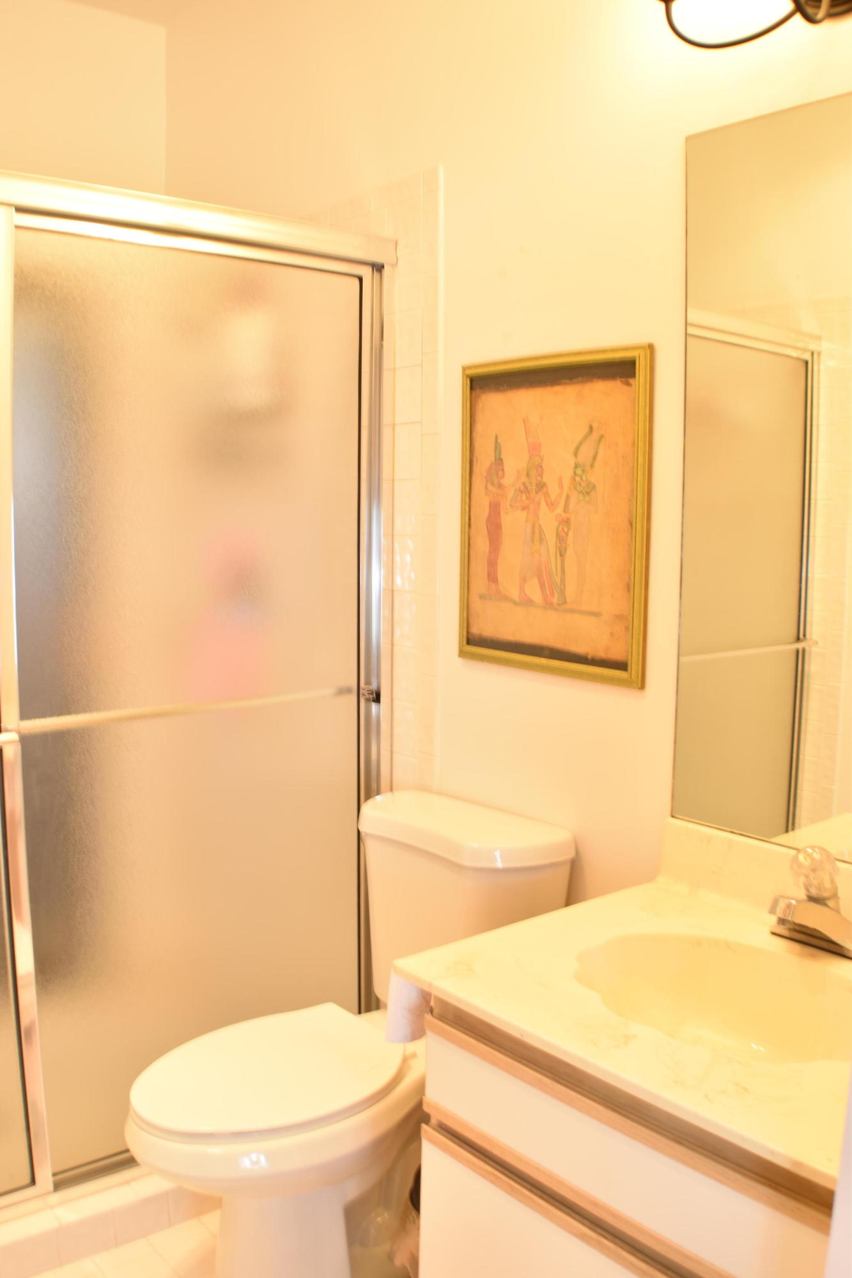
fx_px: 1438
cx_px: 426
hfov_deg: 33.0
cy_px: 639
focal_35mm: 40
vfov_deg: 47.9
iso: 100
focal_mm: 27
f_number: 5
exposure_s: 1/13
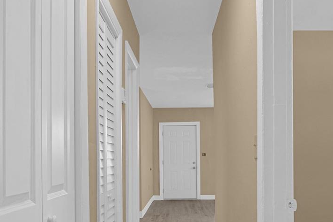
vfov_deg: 36.3
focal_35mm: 36
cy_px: 155
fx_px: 333
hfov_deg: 53.1
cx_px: 177
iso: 500
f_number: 9
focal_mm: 16
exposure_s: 1/30
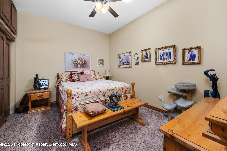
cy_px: 76
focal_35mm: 14
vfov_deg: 81.1
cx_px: 114
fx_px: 88
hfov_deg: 104.3
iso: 320
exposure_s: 1.3
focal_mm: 14
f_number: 8
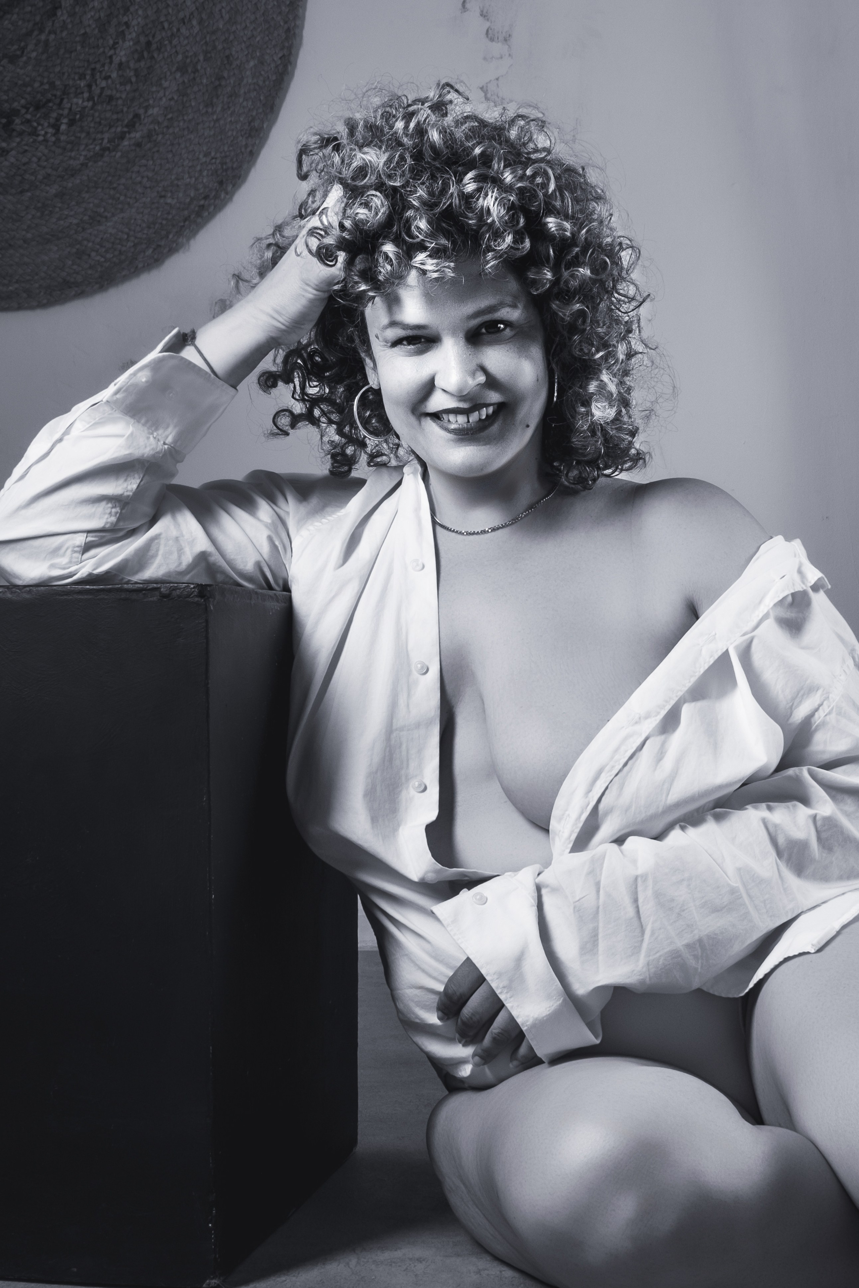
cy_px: 644
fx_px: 931
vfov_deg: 69.4
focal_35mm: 26
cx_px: 430
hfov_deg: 49.6
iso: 100
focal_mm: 17.6
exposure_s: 1/100
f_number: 11
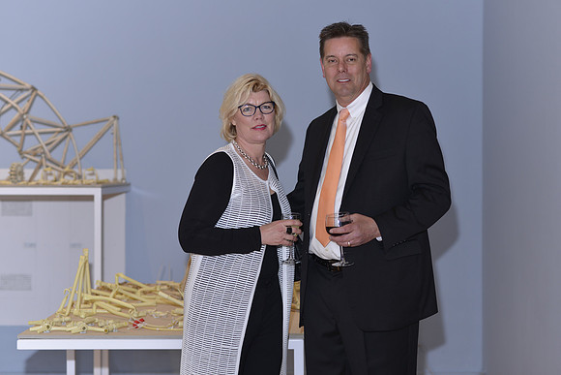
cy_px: 188
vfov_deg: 16.1
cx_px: 280
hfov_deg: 23.9
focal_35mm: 85
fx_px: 1325
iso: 320
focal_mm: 85
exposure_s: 1/125
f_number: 3.2
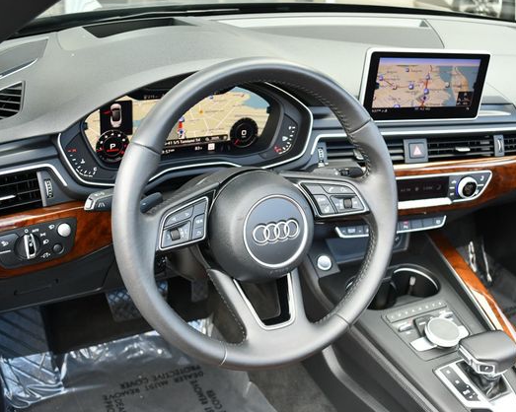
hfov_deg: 40.3
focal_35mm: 46
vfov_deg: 32.7
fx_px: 702
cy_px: 205
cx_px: 282
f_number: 3.8
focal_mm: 20
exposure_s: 1/250
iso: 640
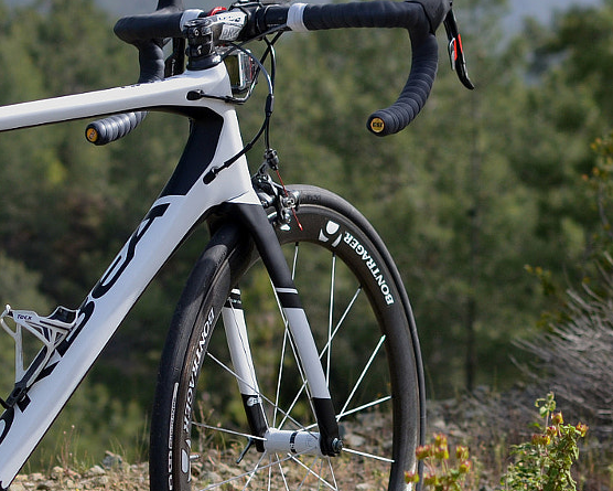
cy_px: 385
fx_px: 2565
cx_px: 20
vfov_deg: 10.9
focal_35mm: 141
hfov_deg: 13.5
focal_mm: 35
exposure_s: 1/2000
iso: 200
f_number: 2.8
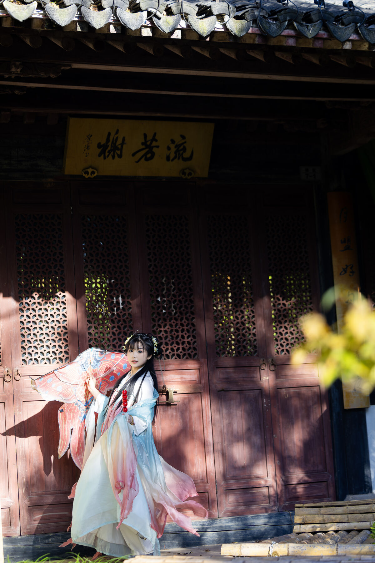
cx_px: 188
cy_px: 282
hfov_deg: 16.3
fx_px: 1312
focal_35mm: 84
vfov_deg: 24.2
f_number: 2.8
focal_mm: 84
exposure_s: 1/1000
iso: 500
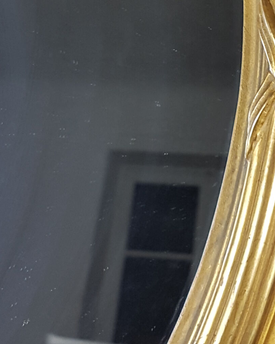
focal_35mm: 50
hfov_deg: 29.4
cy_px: 83
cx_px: 229
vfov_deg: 36.4
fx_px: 509
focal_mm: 4.2
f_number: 1.7
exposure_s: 1/50
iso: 160
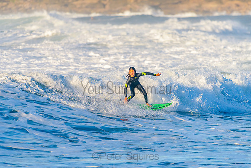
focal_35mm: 608
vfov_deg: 2.3
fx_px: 4240
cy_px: 84
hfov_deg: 3.4
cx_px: 125
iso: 360
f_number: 5.6
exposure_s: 1/2000
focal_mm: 500
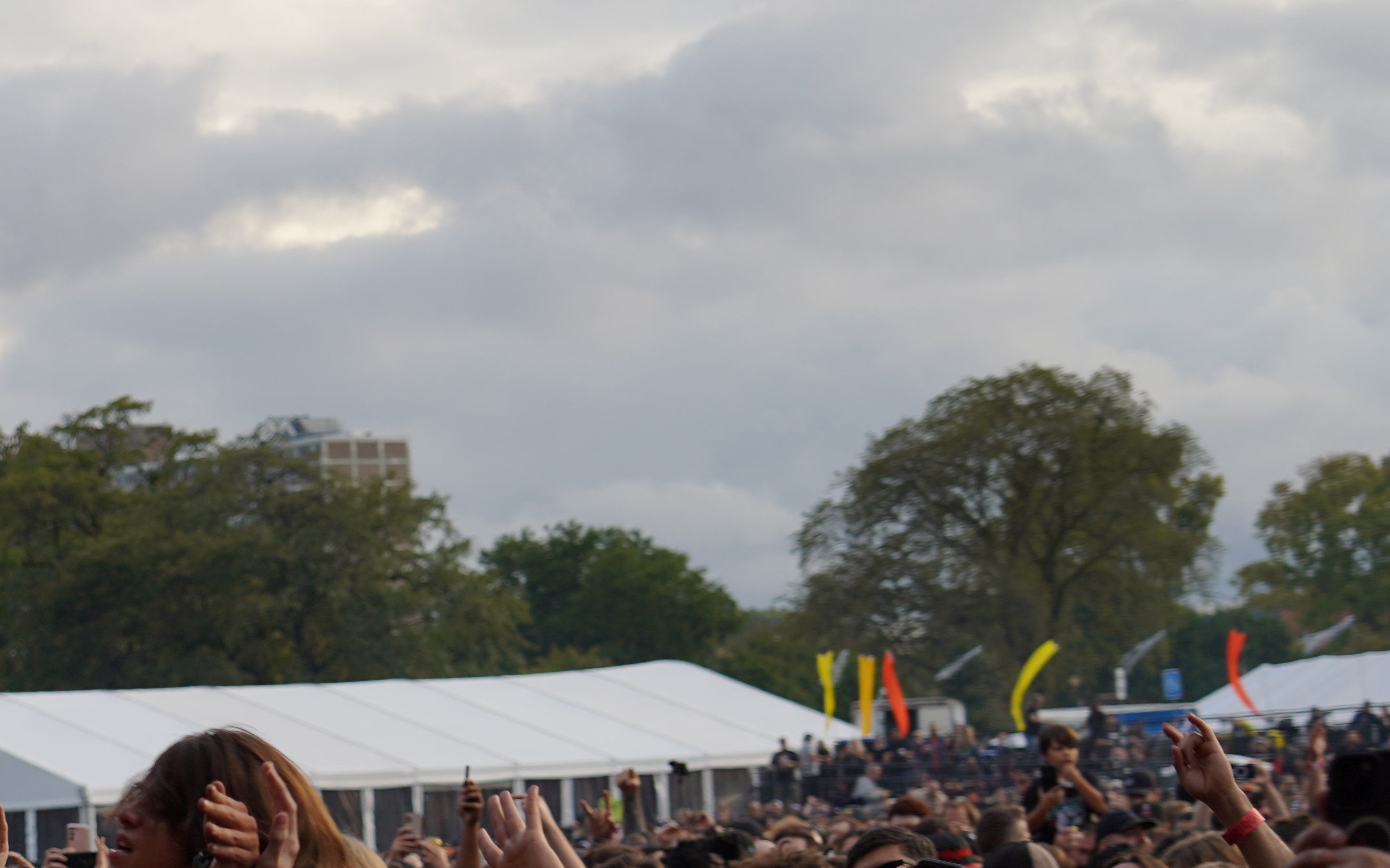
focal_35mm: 120
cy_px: 771
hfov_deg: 17.0
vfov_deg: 10.9
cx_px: 26
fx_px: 4546
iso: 100
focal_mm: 52
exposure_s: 1/160
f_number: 4.5
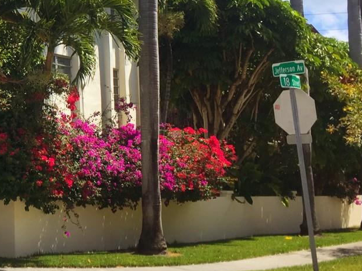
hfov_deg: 24.0
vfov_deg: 18.9
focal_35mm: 75
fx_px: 784
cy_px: -19
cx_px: -54
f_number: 2.2
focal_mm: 4.15
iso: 32
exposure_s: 1/6623
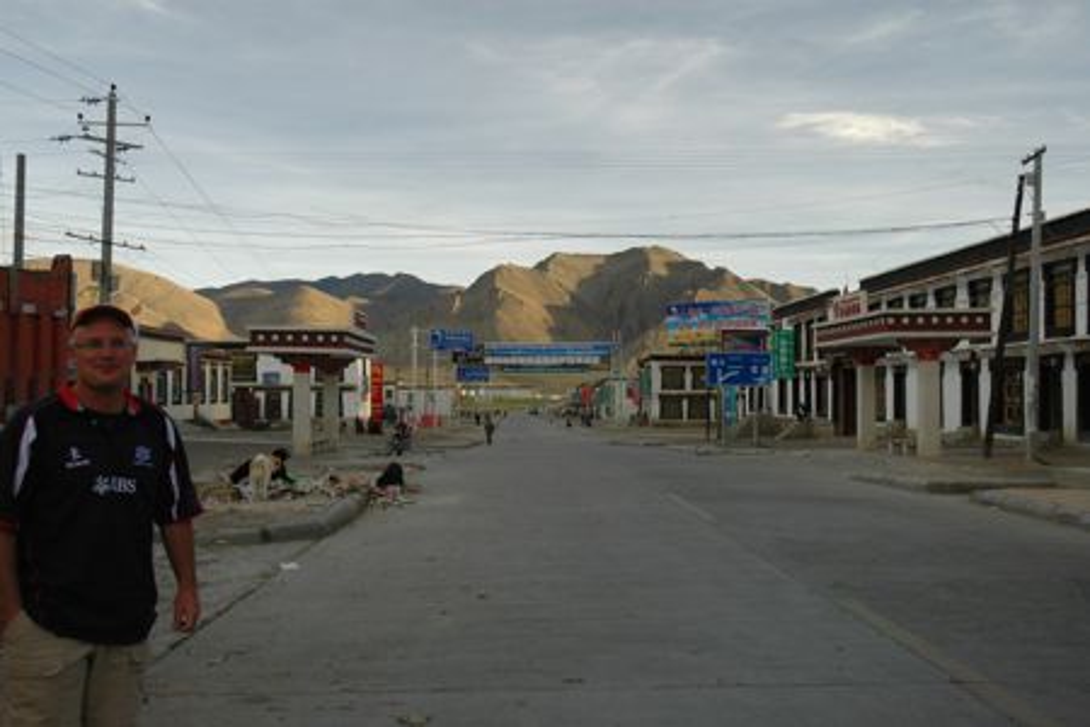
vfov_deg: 33.0
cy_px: 364
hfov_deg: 47.9
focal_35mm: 40
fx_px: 1226
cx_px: 545
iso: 400
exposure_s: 1/100
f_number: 5.6
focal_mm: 27
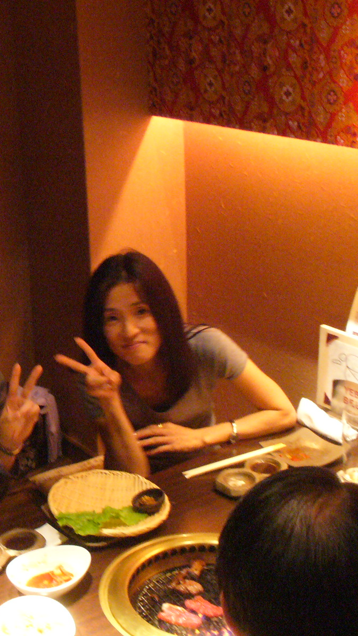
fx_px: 911
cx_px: -34
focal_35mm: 54
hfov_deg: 21.1
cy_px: 318
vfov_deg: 38.5
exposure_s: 1/8
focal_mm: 6.1
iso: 400
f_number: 2.8
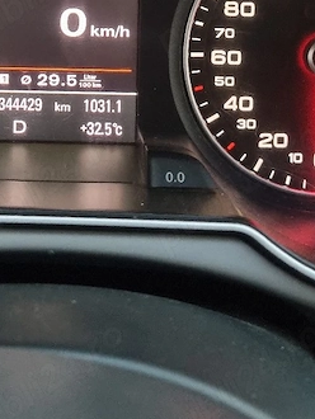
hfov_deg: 23.2
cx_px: 91
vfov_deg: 29.1
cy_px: 20
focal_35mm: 63
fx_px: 763
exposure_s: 1/25
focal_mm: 5.4
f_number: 1.8
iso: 800
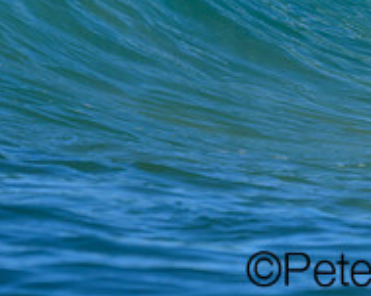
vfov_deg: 0.5
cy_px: 29
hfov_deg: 0.7
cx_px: 364
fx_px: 31255
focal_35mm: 2848
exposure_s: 1/2000
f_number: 6.3
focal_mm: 800
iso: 360
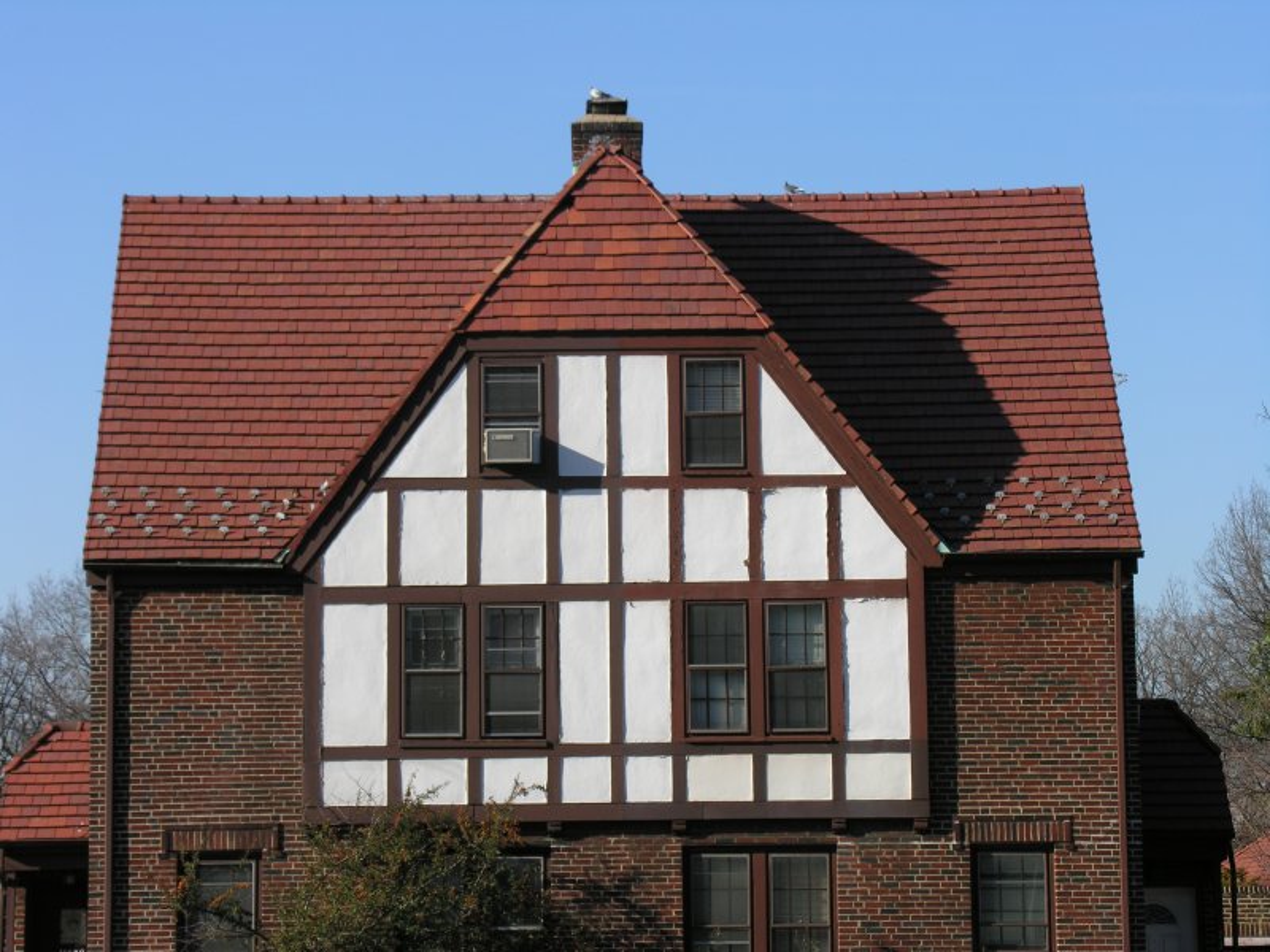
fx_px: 3816
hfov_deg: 18.9
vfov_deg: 14.2
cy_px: 476
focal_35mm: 104
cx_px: 635
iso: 50
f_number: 5.9
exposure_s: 1/234
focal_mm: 26.5
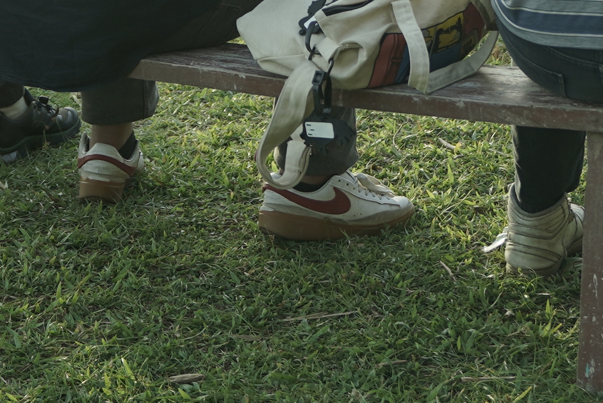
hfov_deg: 16.9
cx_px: 261
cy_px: -377
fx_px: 2027
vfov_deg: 10.5
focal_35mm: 121
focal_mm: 28
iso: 125
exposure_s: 1/640
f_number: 2.8
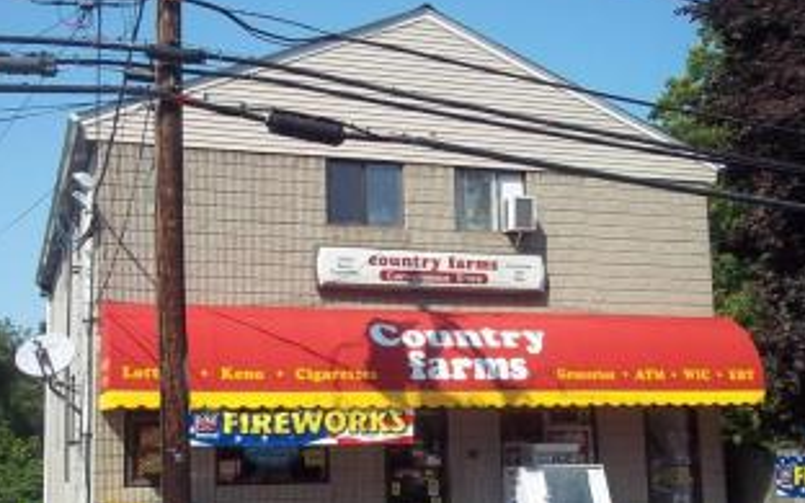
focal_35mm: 49
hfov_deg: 41.0
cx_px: 361
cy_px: 307
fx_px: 1075
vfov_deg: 26.3
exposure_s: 1/200
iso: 80
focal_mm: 6.5
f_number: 8
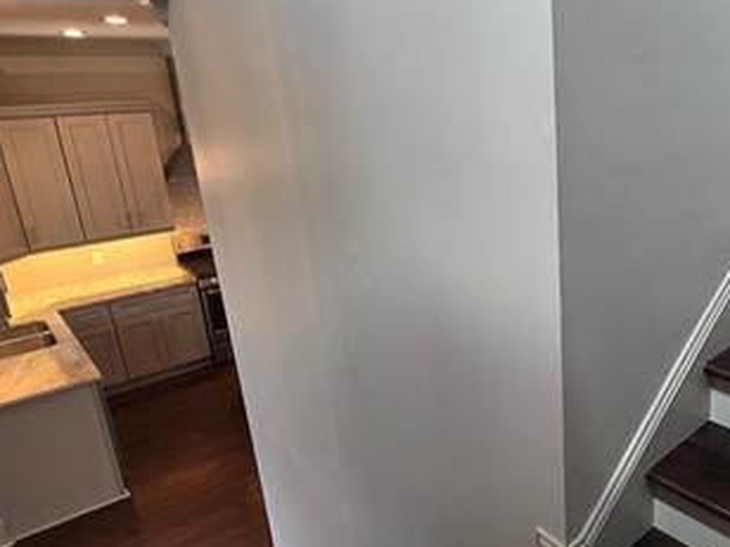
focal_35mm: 27
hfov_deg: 60.0
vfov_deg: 51.3
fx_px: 569
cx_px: 585
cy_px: 258
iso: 250
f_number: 2.2
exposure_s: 1/60
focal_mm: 2.2
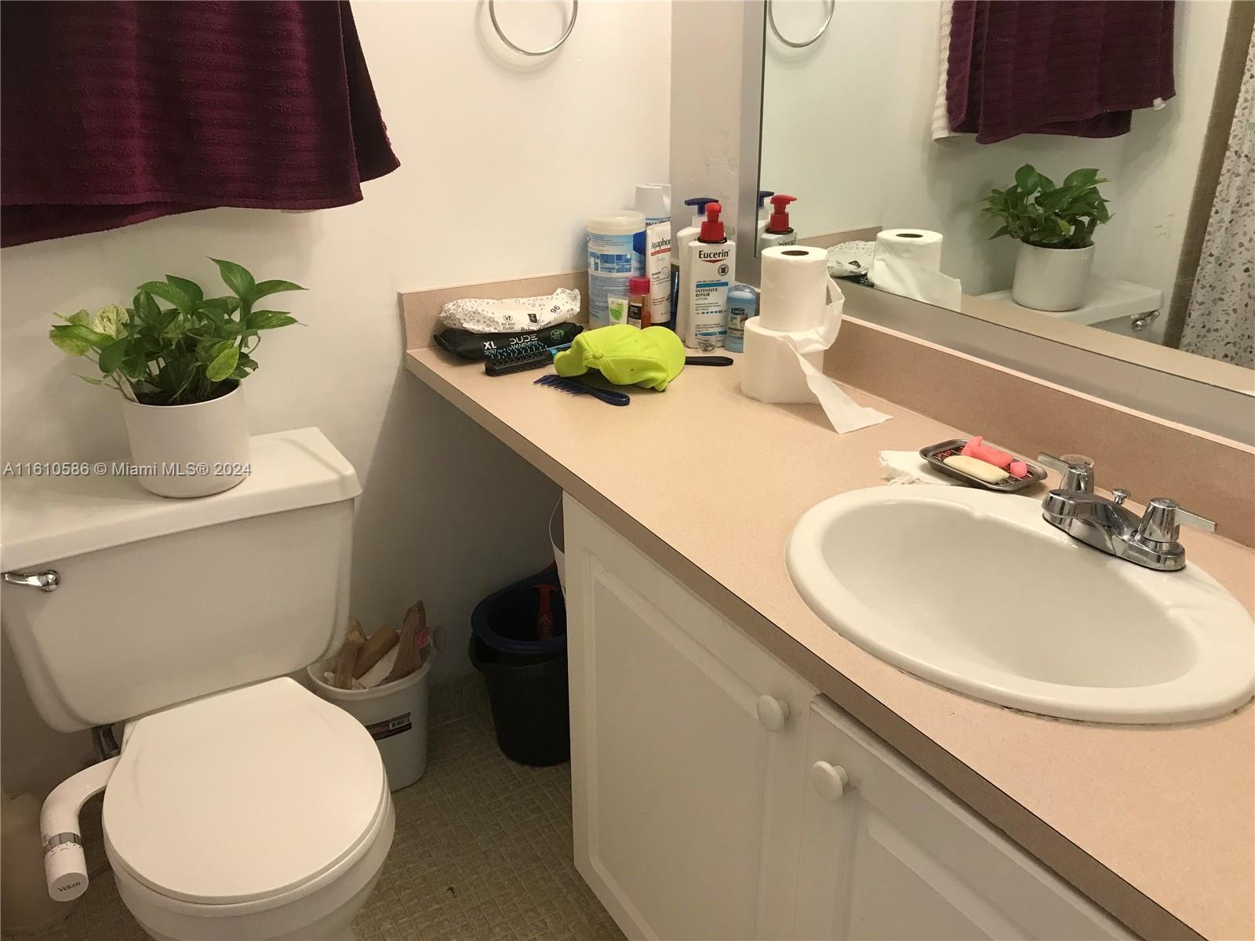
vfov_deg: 49.7
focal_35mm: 28
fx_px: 1015
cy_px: 470
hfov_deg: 63.4
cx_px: 628
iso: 32
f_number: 1.8
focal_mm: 3.99
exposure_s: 1/30
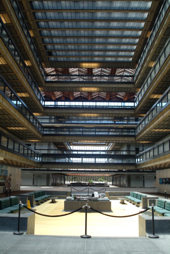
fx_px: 254
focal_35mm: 36
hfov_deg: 37.0
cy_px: 127
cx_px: 85
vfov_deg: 53.1
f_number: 4.8
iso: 400
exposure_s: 1/90
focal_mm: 24
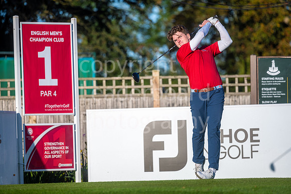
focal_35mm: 300
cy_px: 97
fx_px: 2425
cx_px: 146
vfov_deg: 4.6
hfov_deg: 6.9
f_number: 4
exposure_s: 1/1600
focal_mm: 300
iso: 160
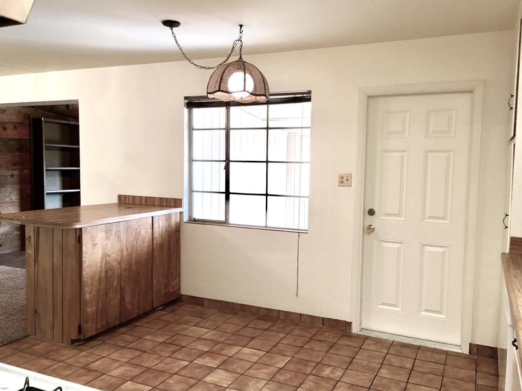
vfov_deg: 46.8
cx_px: 265
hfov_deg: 60.0
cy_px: 199
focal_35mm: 30
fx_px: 452
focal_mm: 4.15
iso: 32
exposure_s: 1/15
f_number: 2.2
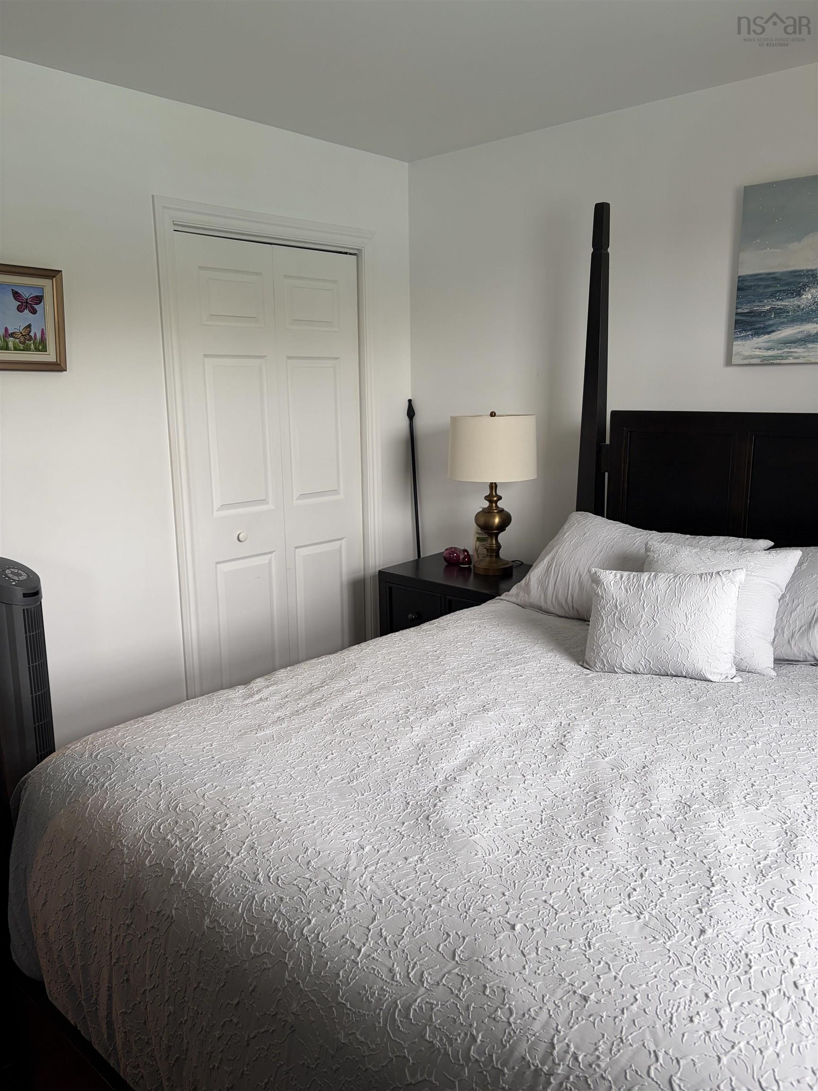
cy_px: 546
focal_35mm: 26
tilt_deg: -11.4
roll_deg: -0.3
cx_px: 409
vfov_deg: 67.3
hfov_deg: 53.1
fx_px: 819
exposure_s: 1/60
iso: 80
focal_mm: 5.96
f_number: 1.6
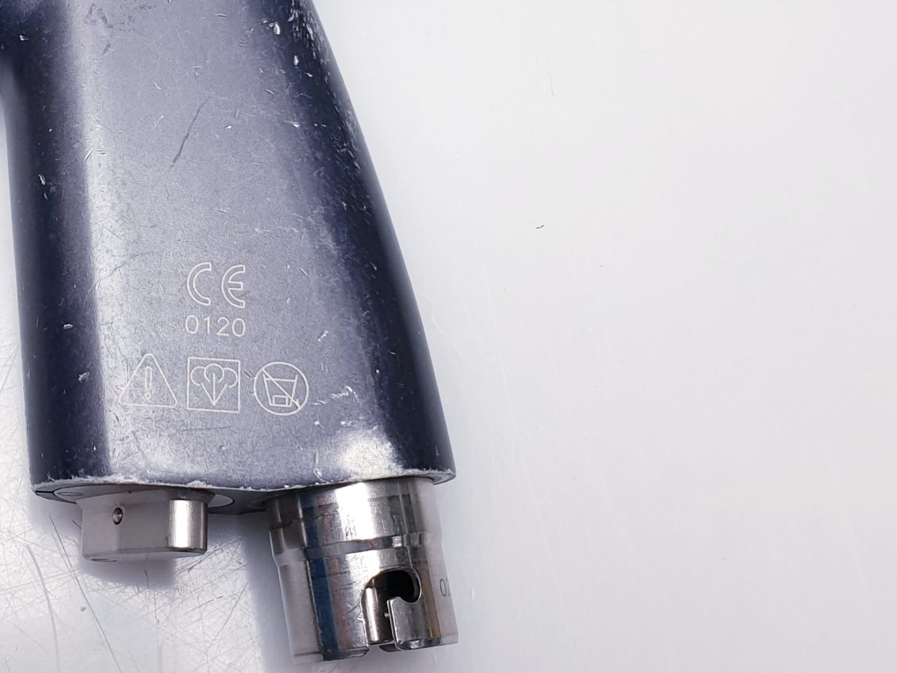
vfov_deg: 24.3
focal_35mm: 59
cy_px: 95
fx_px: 1529
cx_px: 82
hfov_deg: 31.1
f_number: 2.4
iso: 80
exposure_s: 1/100
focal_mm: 4.3
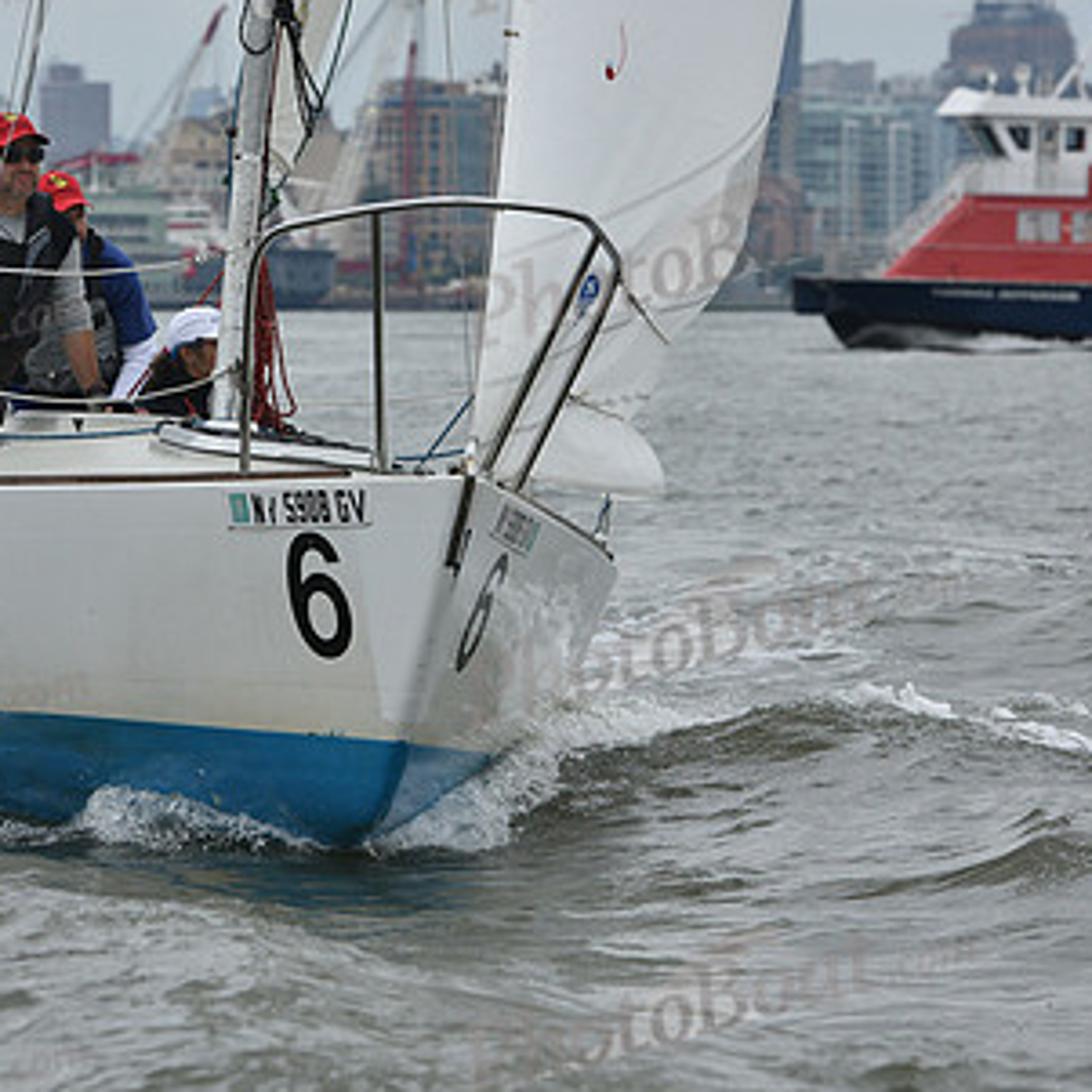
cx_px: 279
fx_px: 8173
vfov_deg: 7.6
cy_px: 495
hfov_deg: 7.6
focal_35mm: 229
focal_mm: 140
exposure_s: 1/800
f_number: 7.1
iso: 400
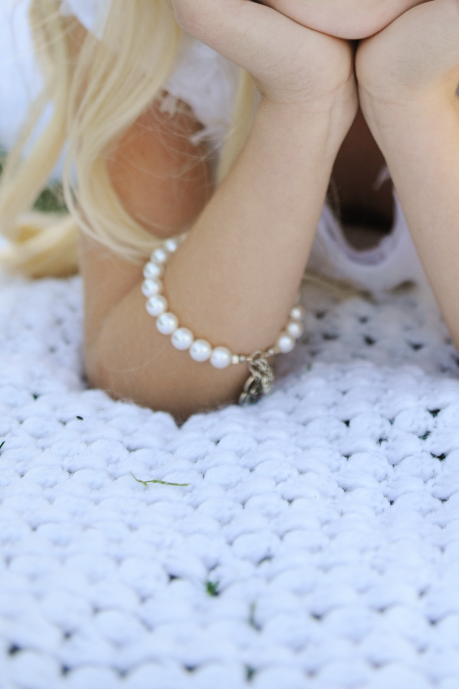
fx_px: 1685
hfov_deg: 15.4
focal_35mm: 88
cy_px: -67
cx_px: 349
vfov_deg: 21.9
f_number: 2.8
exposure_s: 1/500
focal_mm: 38
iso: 200
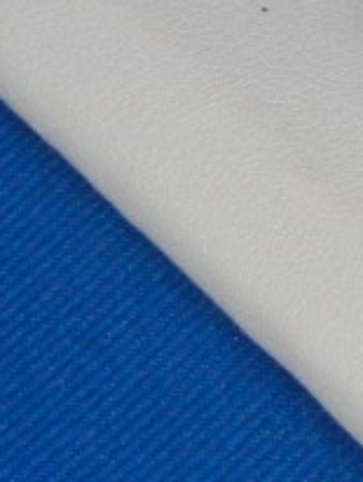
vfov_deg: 4.5
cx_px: 813
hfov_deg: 3.3
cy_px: -173
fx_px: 6167
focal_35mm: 442
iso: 400
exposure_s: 1/52.1
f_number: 4.4
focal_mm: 16
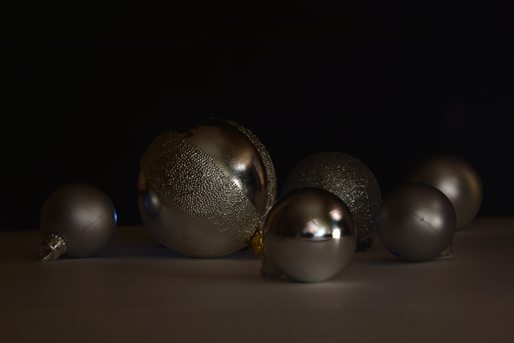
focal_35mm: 68
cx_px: 257
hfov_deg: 29.9
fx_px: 964
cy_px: 172
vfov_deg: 20.2
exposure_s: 2
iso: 100
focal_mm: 45
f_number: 14
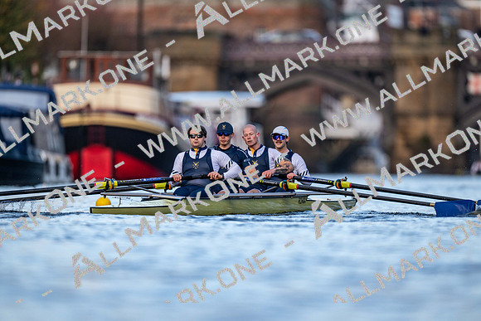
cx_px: 240
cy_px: 160
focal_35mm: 600
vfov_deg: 2.3
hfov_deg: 3.4
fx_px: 8018
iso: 1000
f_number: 4
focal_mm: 600
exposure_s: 1/2500
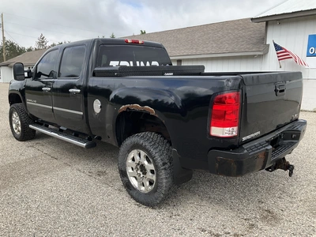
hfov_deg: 61.7
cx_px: 158
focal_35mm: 29
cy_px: 118
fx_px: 265
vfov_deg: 48.2
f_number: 1.8
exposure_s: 1/781
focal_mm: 3
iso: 25
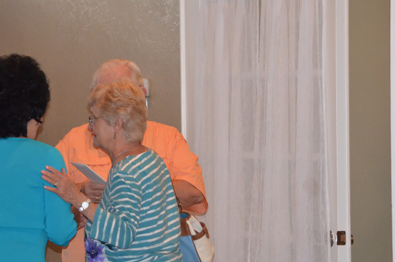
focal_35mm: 225
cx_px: 138
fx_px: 2464
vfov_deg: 6.1
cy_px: 146
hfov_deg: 9.2
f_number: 4.8
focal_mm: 100
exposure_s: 1/60
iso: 3200
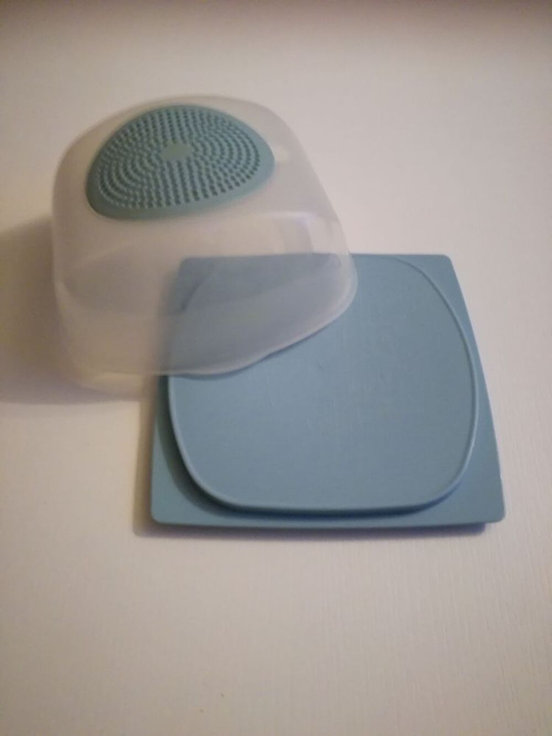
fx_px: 574
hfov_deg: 51.4
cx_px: 276
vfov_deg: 65.3
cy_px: 368
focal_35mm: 27
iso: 640
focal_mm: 3.79
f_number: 2
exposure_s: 1/16.7
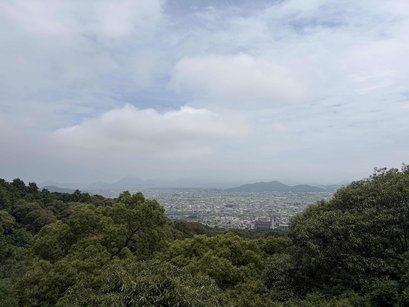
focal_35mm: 26
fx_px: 307
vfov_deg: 53.1
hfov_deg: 67.3
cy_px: 154
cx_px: 204
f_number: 1.6
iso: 50
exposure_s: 1/10101
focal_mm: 5.96
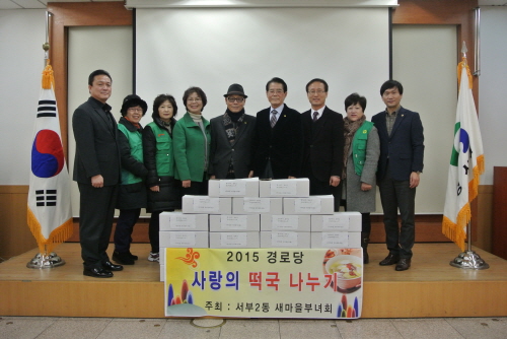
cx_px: 254
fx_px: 451
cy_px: 170
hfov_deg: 58.7
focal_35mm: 32
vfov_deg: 41.2
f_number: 3.8
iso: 500
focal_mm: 12.2
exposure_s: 1/60
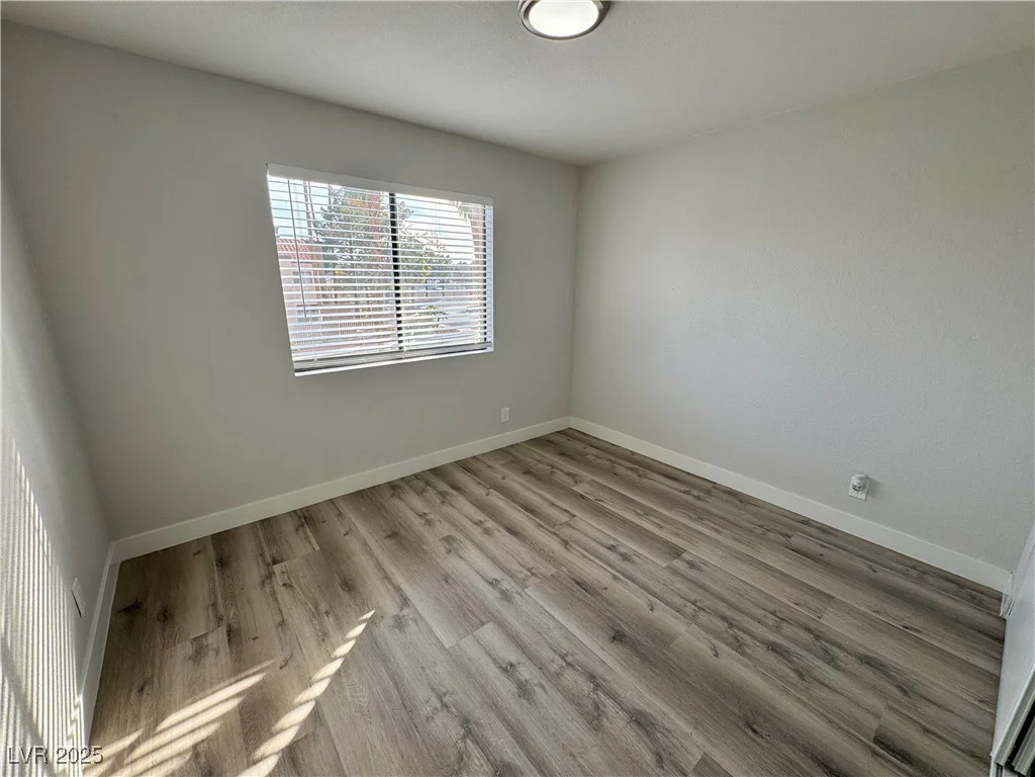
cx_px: 518
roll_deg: -0.5
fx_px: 419
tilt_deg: -15.1
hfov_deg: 102.1
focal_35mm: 14
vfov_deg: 85.7
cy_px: 388
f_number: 2.2
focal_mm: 2.22
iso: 40
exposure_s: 1/213
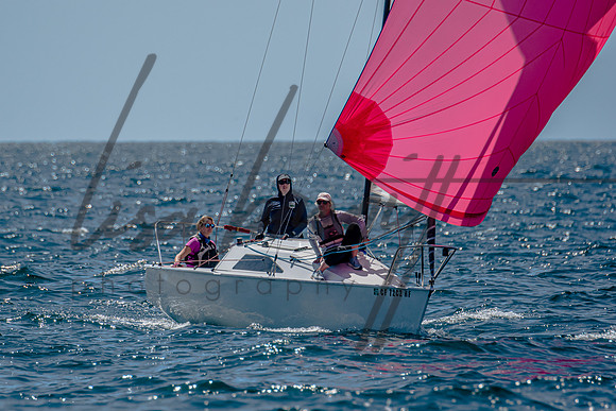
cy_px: 239
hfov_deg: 2.9
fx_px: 12169
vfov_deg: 1.9
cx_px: 254
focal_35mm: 711
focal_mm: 400
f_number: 5.6
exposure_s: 1/2000
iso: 200
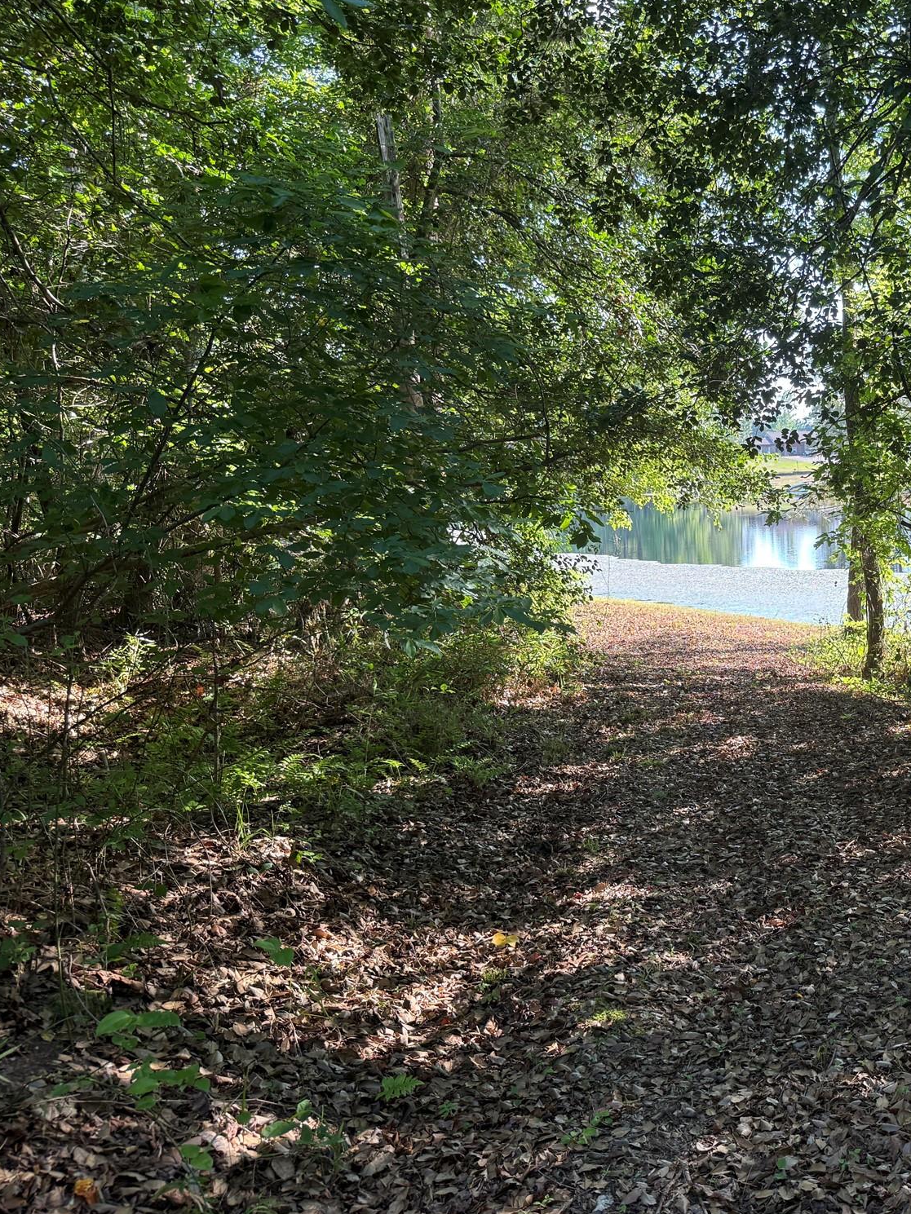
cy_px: 596
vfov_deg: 55.3
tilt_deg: -5.3
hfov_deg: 40.5
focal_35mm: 33
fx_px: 1158
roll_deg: +1.0
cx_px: 778
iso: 100
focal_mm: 6.76
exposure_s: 1/234
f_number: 1.78
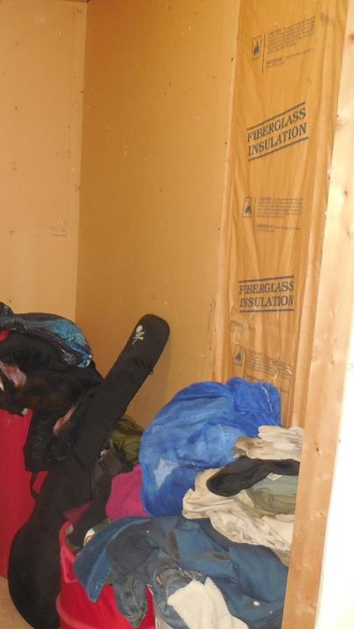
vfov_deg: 51.6
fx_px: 651
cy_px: 333
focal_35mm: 39
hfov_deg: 29.3
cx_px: 41
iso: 400
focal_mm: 4.5
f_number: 3.1
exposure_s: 1/25
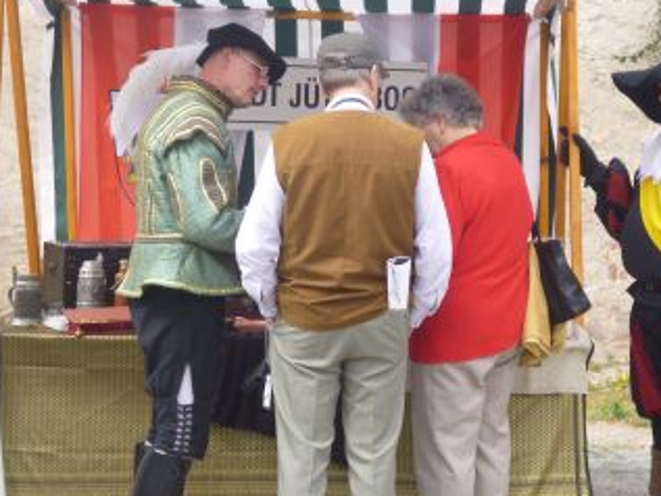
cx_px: 394
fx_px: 1662
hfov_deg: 22.5
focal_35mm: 87
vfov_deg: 17.0
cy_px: 202
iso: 100
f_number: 4.5
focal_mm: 12.3
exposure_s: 1/125
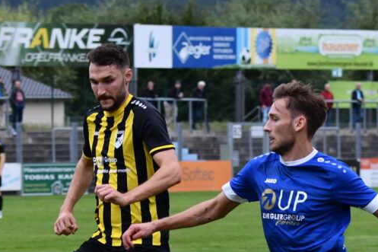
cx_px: 148
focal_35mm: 290
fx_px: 3044
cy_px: 272
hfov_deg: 7.1
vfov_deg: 4.7
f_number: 4.5
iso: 1000
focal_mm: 80
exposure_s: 1/1000
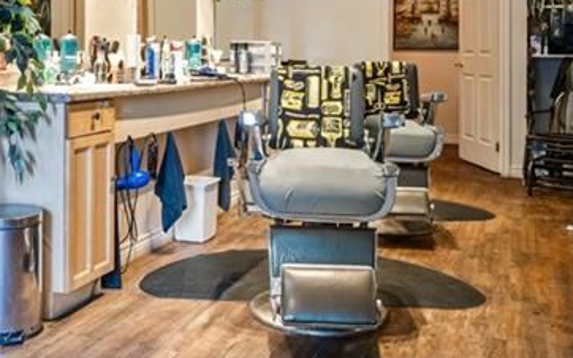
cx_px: 182
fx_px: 765
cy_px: 16
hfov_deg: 40.5
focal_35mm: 49
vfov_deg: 25.3
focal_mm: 17
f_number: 7.1
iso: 400
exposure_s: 1
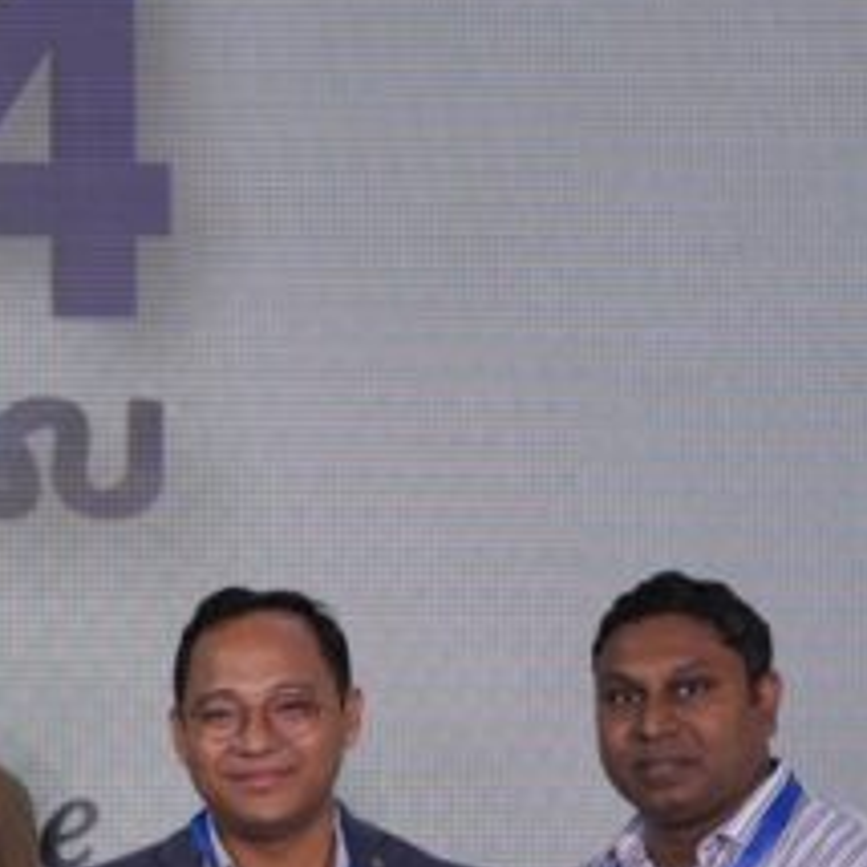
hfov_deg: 12.6
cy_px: 1068
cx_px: -523
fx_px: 3674
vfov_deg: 13.1
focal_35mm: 130
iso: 320
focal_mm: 31.9
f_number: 4
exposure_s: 1/160
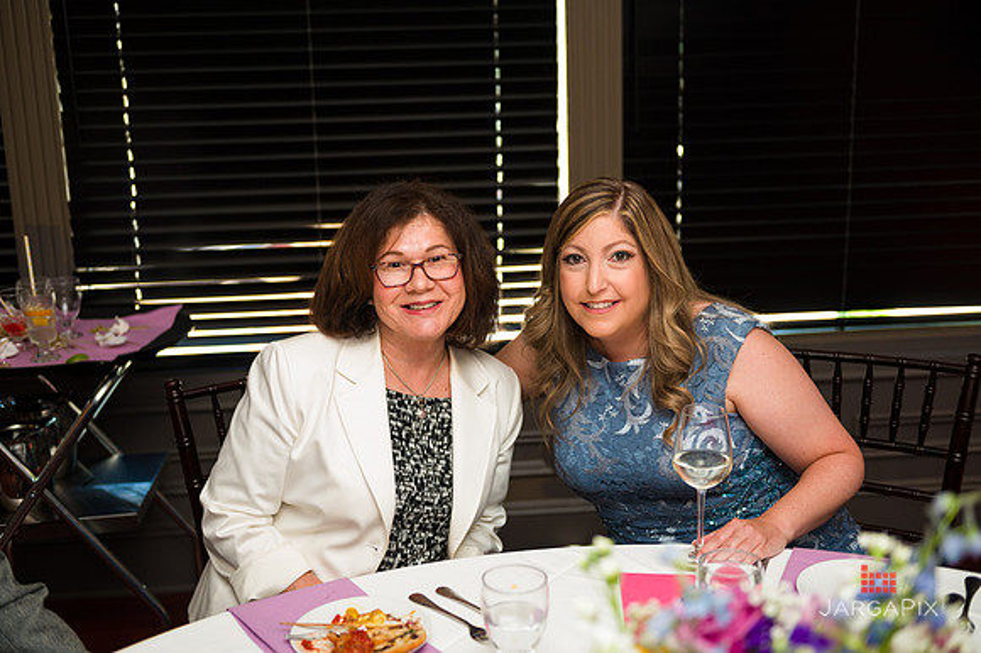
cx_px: 490
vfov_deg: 29.8
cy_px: 326
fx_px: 1226
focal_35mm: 45
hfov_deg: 43.6
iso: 1250
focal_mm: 45
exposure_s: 1/125
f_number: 3.2
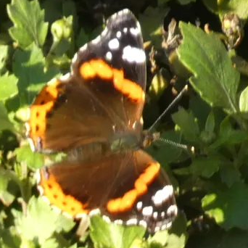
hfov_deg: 1.0
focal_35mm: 1709
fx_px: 13852
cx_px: 131
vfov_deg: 1.0
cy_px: 114
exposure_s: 1/125
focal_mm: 185
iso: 320
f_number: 5.6
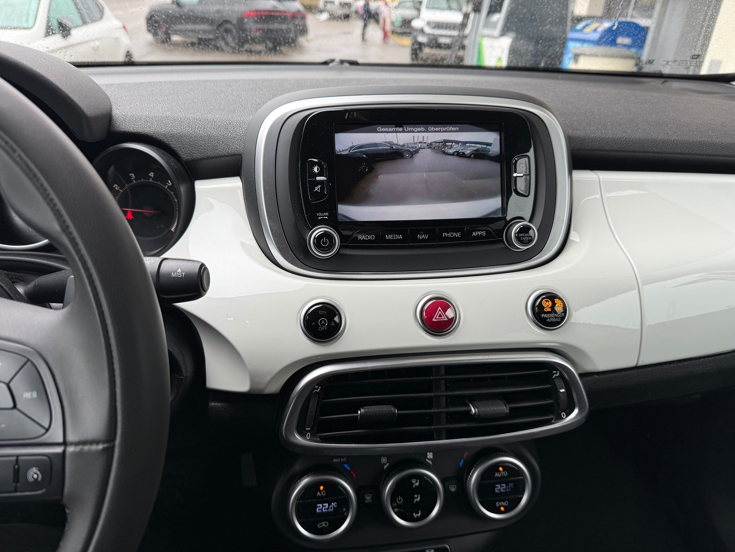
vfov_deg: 56.8
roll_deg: -3.7
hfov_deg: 71.6
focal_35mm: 24
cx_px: 368
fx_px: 510
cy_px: 276
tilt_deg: -26.0
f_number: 1.78
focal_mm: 6.76
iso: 100
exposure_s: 1/344
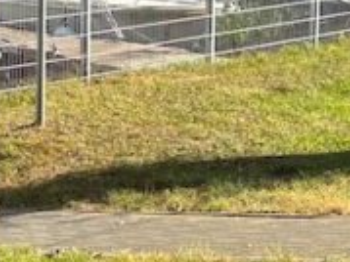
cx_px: -207
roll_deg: -1.0
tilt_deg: +1.0
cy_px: -254
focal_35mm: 149
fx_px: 1506
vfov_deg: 9.3
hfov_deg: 12.5
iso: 50
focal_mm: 5.96
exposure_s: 1/1437
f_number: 1.6
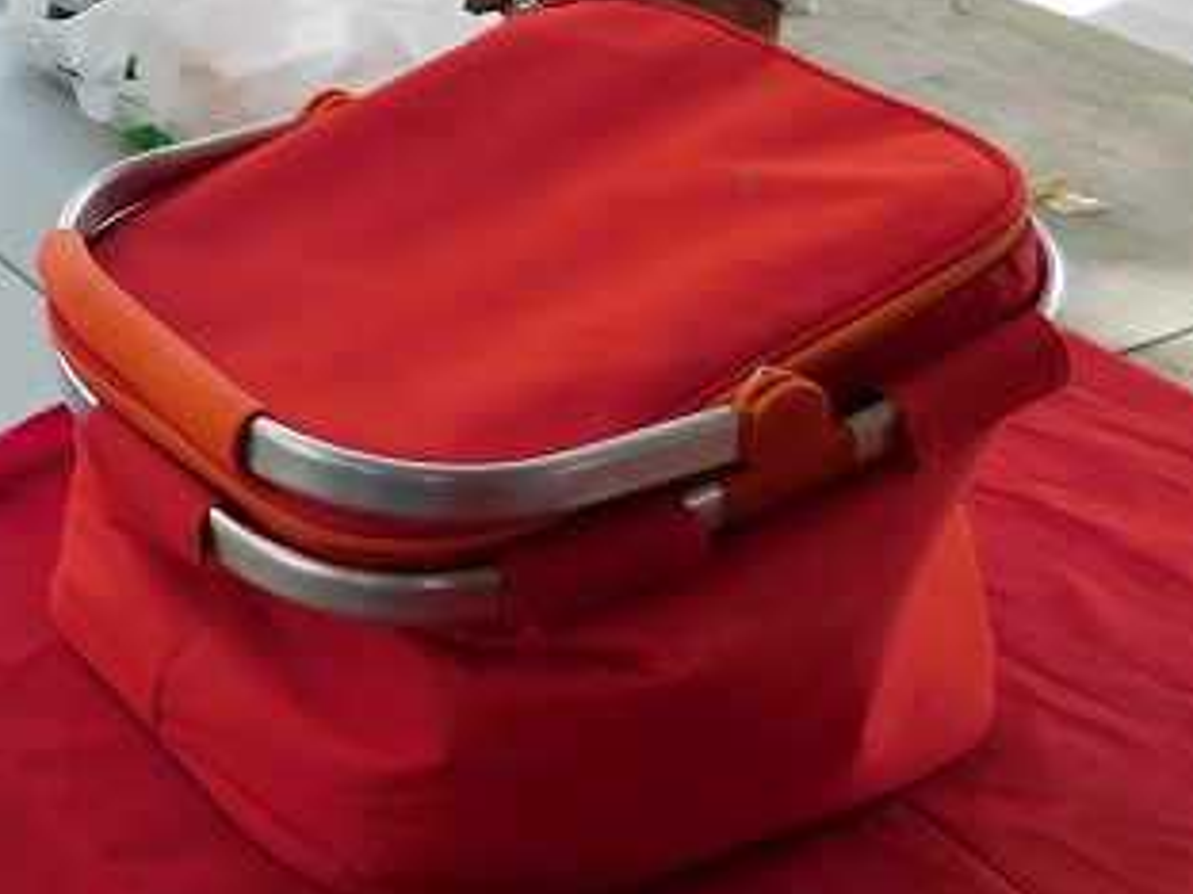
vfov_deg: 20.1
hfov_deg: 23.5
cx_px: -535
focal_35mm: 68
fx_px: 2344
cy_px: -222
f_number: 3
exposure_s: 1/200
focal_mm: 4
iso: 125
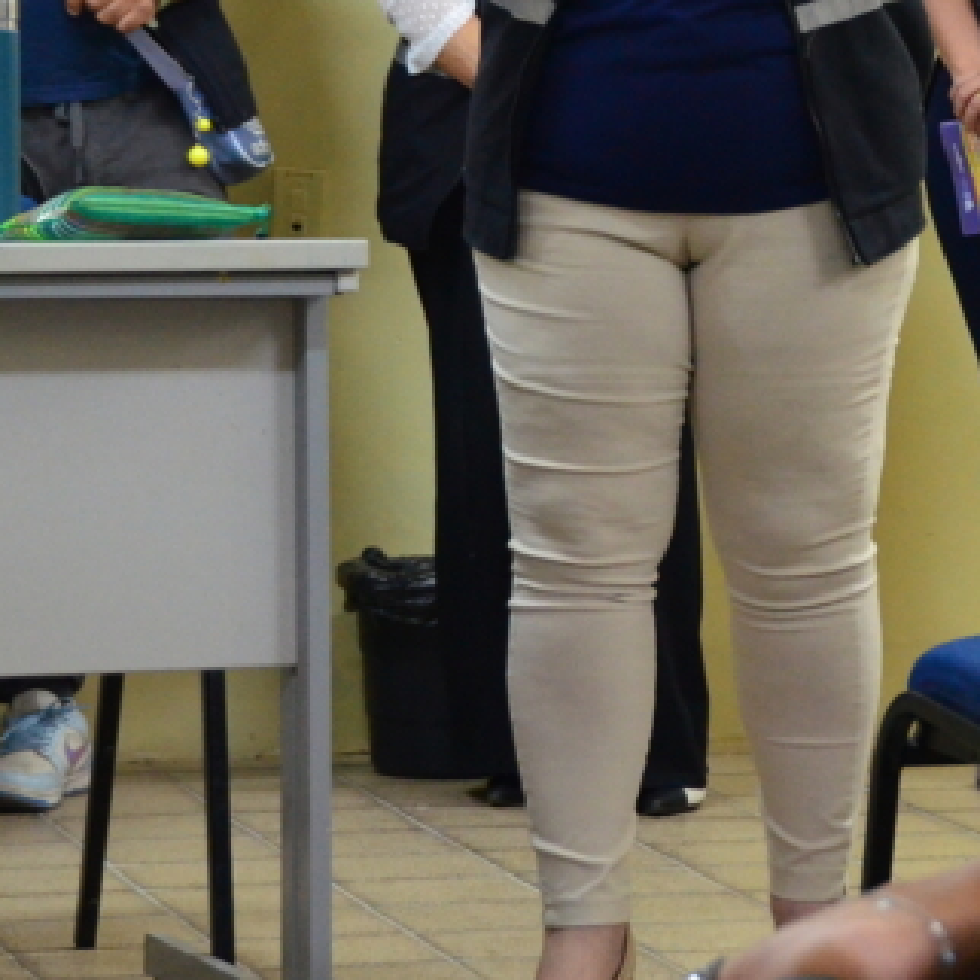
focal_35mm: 179
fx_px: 5733
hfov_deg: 9.6
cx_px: 1153
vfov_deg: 9.7
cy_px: 210
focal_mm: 44
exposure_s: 1/80
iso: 2000
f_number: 5.6
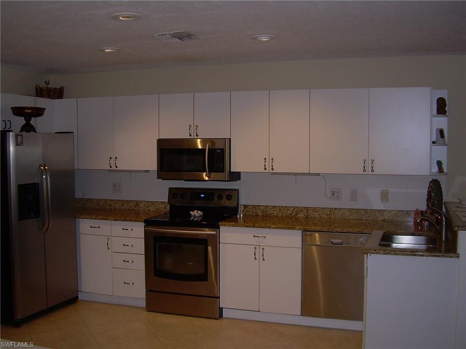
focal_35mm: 38
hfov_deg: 49.0
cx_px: 233
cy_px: 174
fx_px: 512
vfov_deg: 37.7
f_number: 2.8
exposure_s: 1/60
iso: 50
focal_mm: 6.3
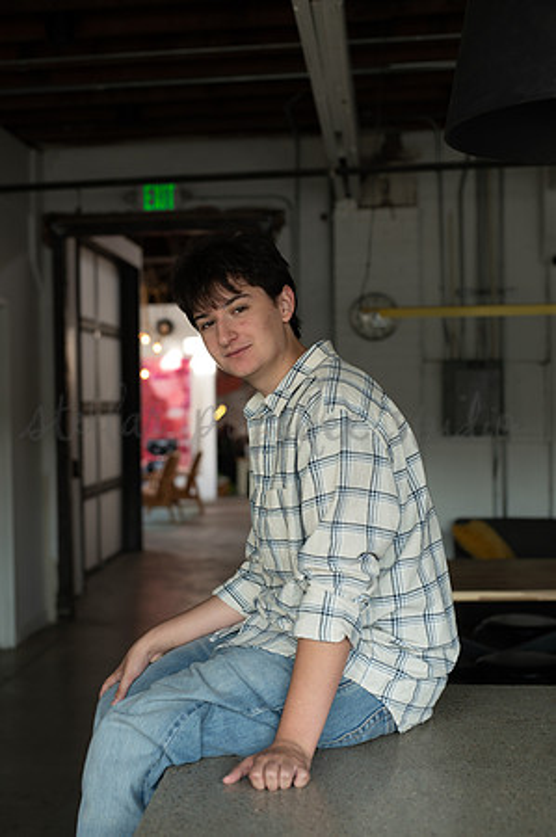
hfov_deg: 26.9
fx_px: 1161
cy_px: 418
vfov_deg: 39.6
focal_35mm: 50
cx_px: 278
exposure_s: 1/200
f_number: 3.5
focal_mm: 50
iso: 400
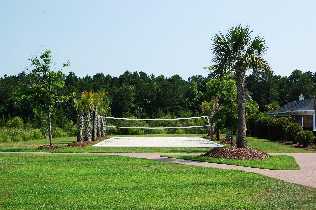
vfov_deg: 26.4
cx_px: 158
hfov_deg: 38.9
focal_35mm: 51
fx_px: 447
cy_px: 105
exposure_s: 1/250
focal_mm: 34
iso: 200
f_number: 10
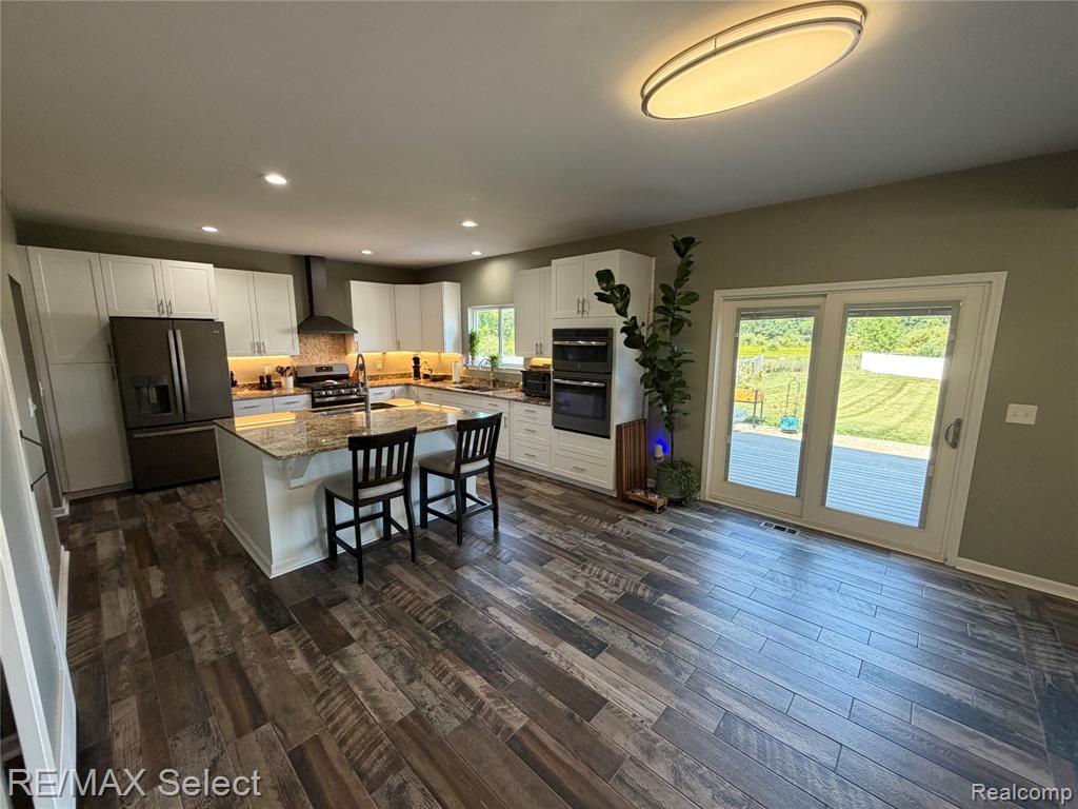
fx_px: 436
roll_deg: +0.5
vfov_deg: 85.7
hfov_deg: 102.1
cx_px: 539
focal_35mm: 14
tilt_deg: -9.7
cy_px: 404
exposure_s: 1/120
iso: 200
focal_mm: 2.22
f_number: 2.2
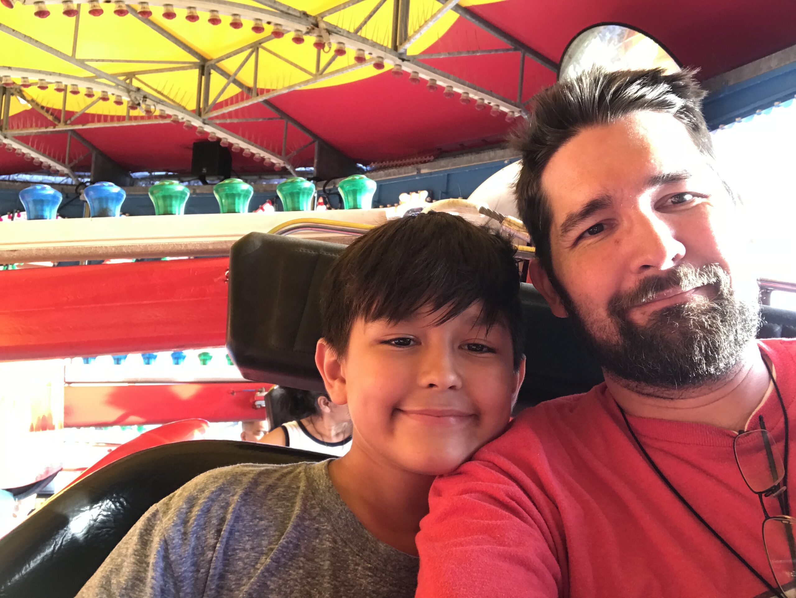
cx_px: 398
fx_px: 736
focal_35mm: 32
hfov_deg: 56.8
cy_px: 299
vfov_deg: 44.2
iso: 25
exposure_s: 1/30
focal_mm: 2.87
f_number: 2.2
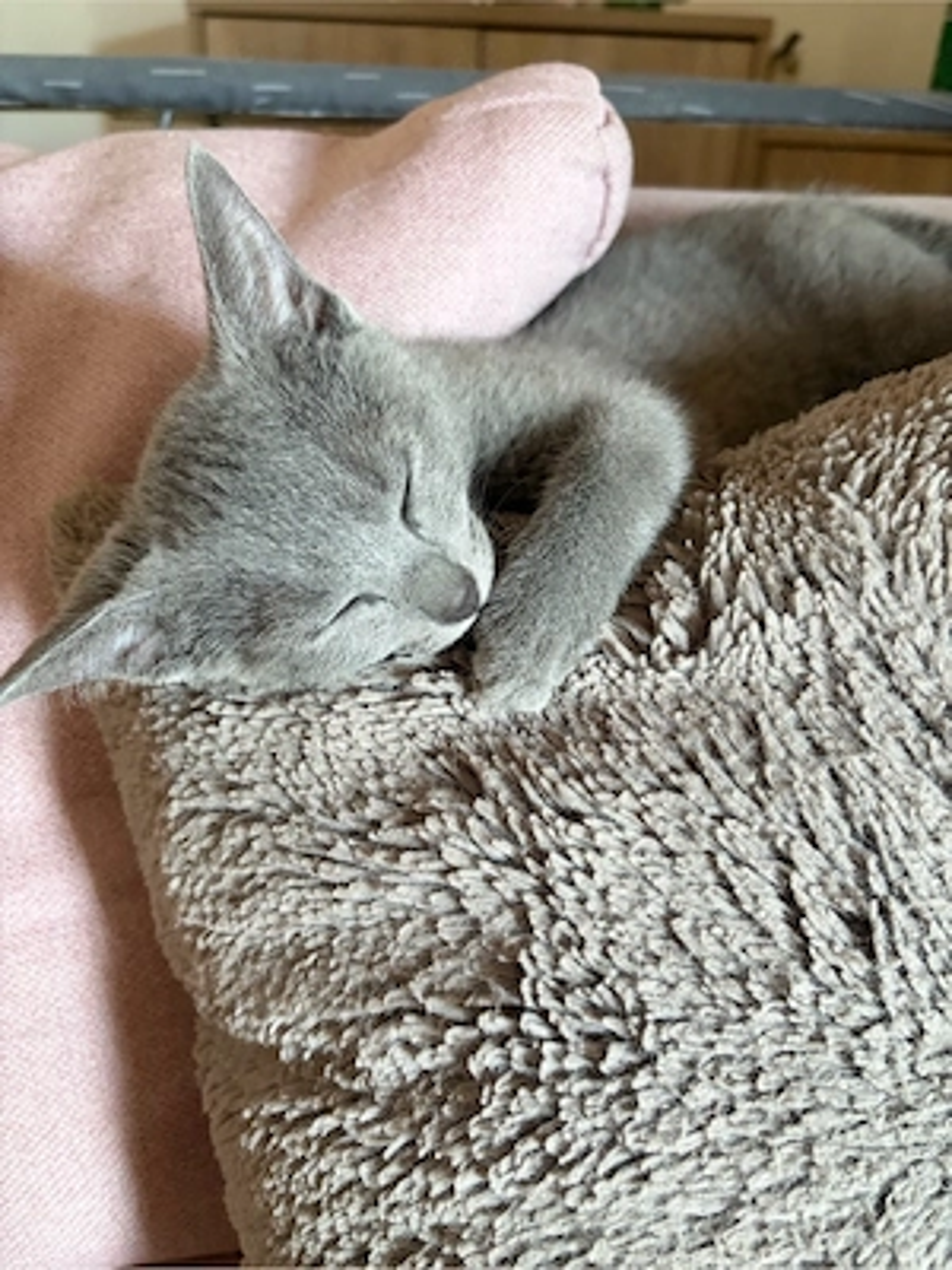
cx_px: 476
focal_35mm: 26
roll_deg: -2.6
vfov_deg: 67.3
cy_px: 635
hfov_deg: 53.1
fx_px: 953
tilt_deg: -30.2
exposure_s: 1/60
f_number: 1.6
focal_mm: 5.96
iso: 400
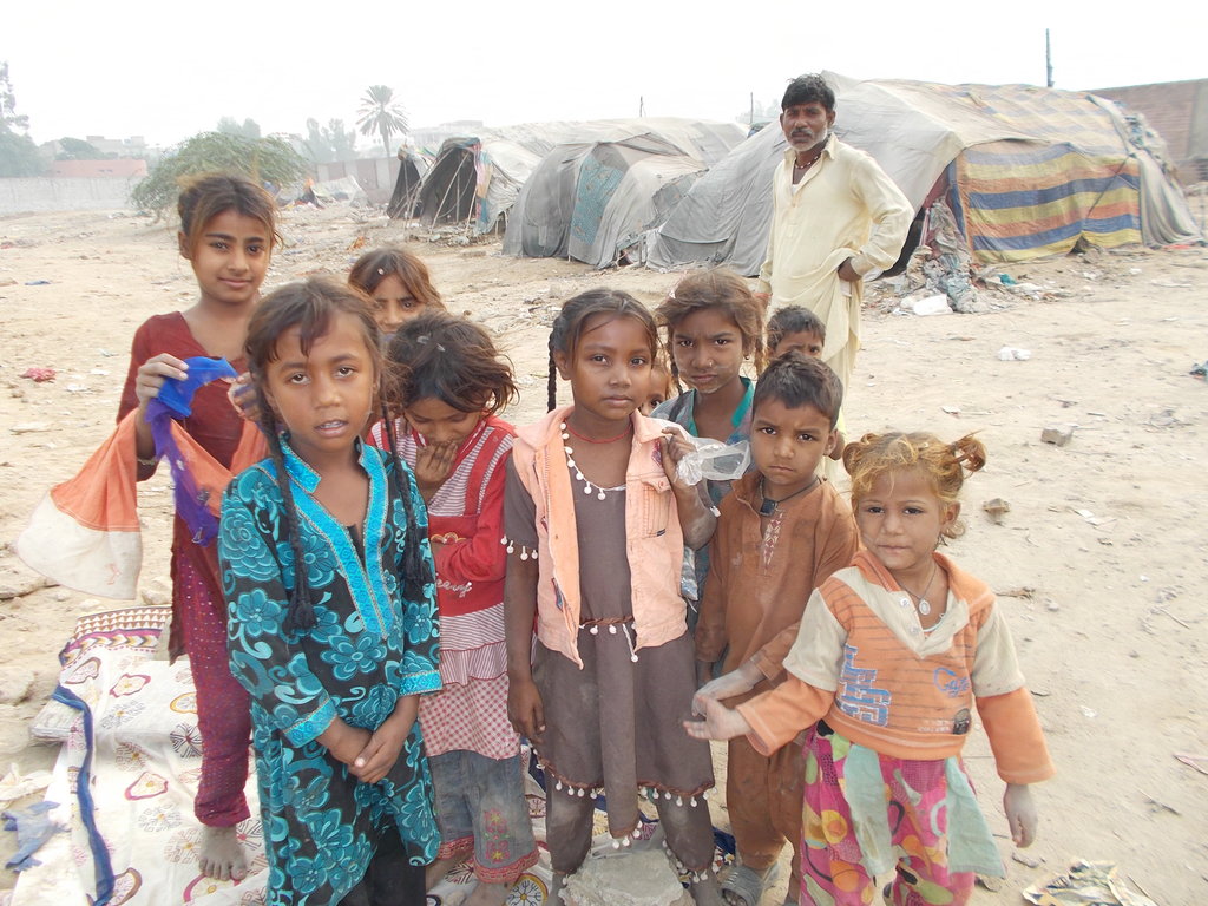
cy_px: 453
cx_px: 604
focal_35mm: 26
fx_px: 907
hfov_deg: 67.3
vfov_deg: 53.1
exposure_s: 1/160
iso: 80
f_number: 3.2
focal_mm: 4.6
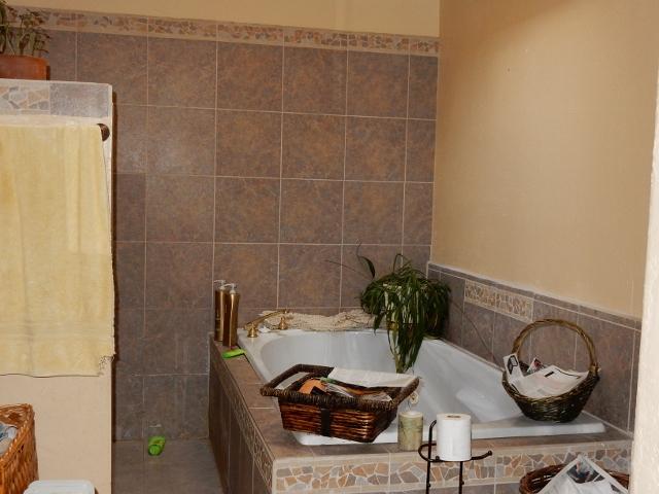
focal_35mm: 43
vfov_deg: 33.6
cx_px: 330
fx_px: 819
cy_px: 247
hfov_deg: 43.9
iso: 280
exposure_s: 1/30
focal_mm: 7.6
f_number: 4.2
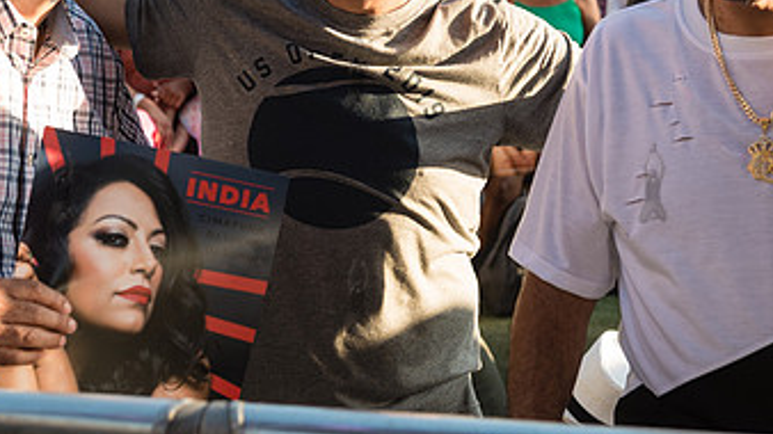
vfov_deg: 16.6
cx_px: 357
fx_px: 1476
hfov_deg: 29.3
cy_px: 72
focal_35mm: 72
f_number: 4
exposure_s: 1/320
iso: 200
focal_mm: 40
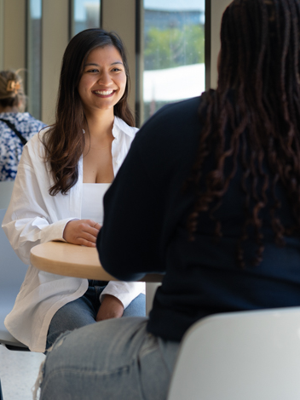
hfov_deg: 17.1
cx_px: 72
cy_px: 109
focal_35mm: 86
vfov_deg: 22.6
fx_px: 995
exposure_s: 1/640
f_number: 2
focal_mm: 35
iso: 100
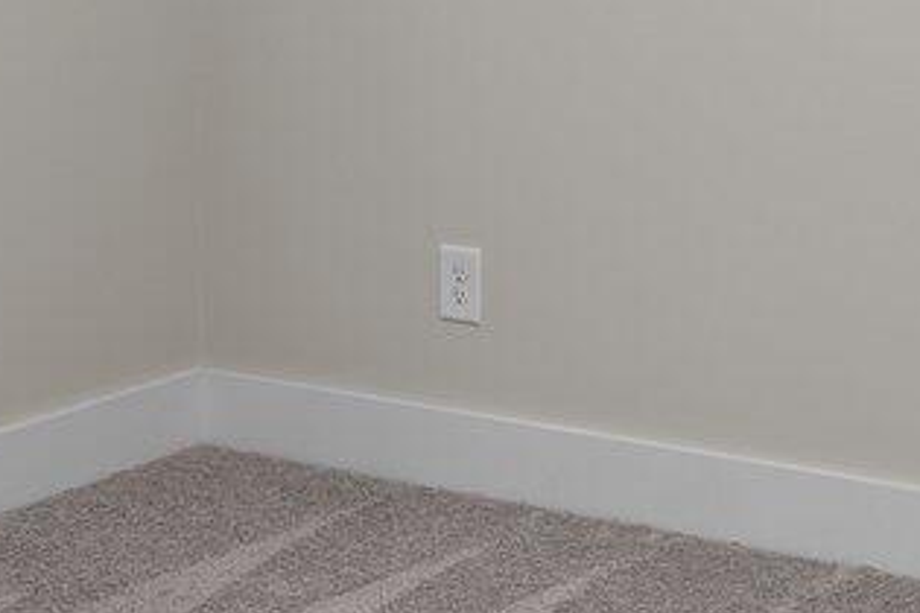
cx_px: 377
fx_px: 2325
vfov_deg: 14.3
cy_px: -212
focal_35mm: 91
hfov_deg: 22.4
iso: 200
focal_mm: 14
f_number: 7.1
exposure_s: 1/1.25
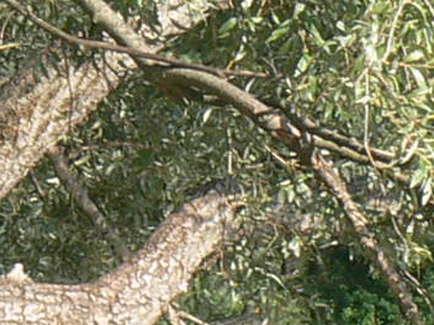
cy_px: 87
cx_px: 206
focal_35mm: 466
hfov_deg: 4.3
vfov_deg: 3.2
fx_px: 5843
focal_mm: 12.4
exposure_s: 1/125
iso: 80
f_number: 5.6
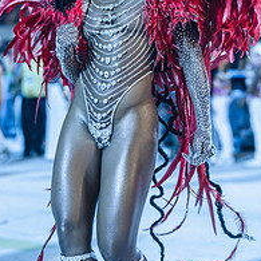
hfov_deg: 17.7
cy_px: 13
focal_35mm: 98
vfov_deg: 17.4
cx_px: 124
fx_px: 836
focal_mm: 50
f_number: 1.8
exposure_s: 1/320
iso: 1400
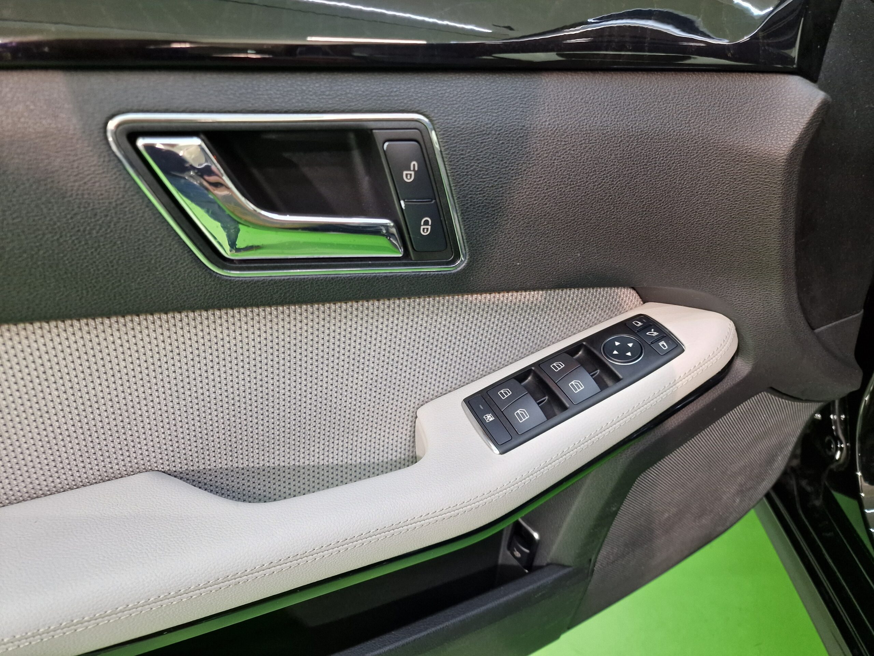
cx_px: 437
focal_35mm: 23
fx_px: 581
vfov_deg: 58.9
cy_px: 328
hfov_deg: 73.9
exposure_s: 1/50
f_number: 1.8
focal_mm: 6.4
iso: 320
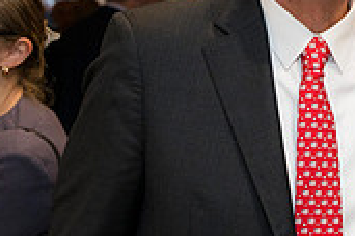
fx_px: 1272
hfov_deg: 14.5
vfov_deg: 10.6
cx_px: 573
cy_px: 113
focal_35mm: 129
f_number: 4
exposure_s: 1/125
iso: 800
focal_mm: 38
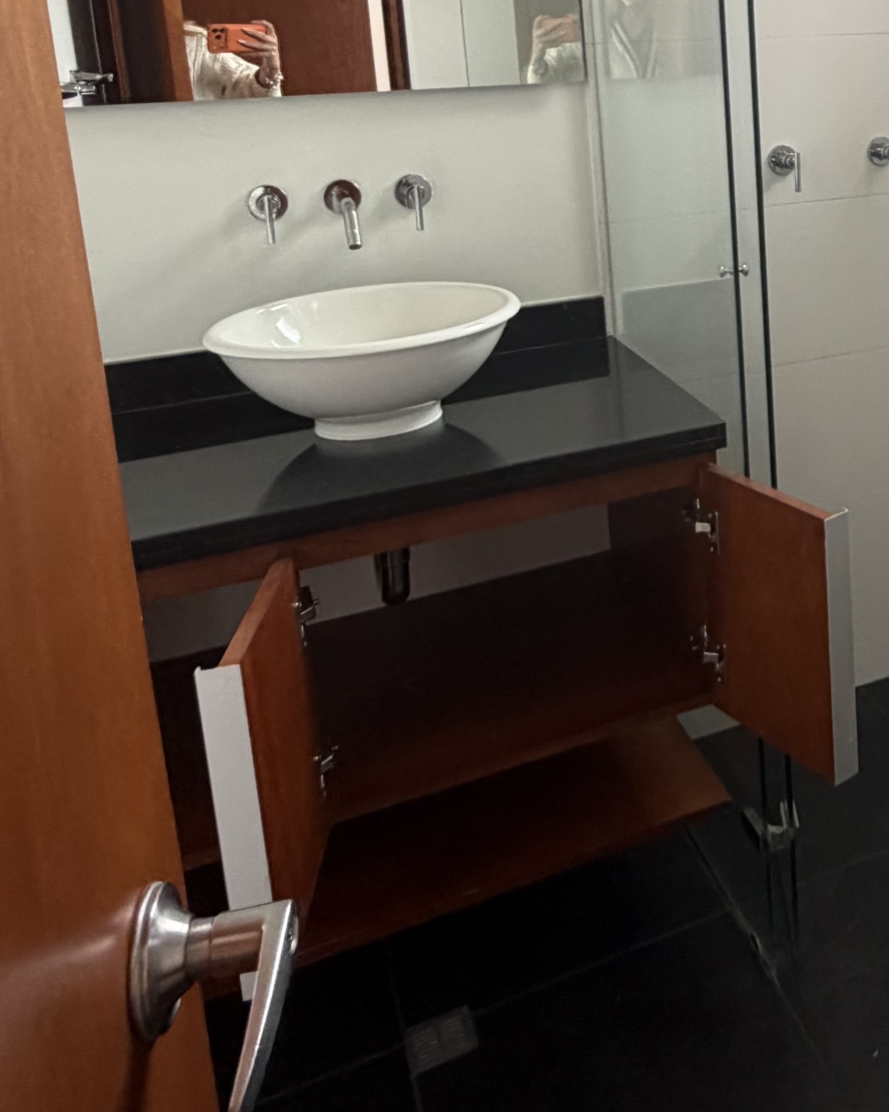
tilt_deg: -11.0
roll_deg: +1.9
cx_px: 920
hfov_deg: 35.6
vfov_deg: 46.8
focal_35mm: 37
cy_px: 243
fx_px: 1217
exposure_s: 1/121
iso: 250
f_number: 2.2
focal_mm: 2.22
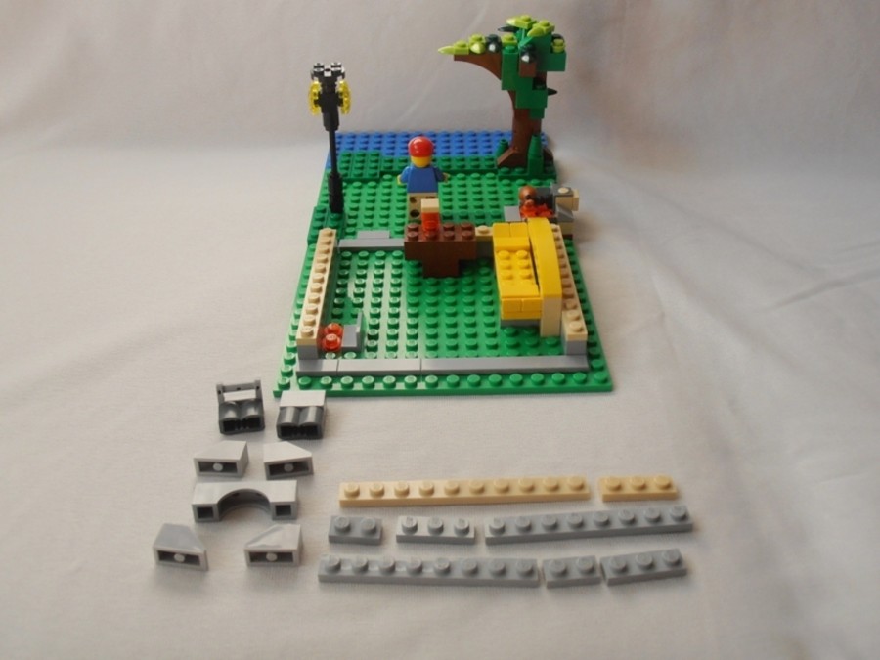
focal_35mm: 37
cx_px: 440
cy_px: 330
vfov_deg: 38.7
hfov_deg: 50.1
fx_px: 941
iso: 80
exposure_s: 1/80
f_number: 3.9
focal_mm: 6.61
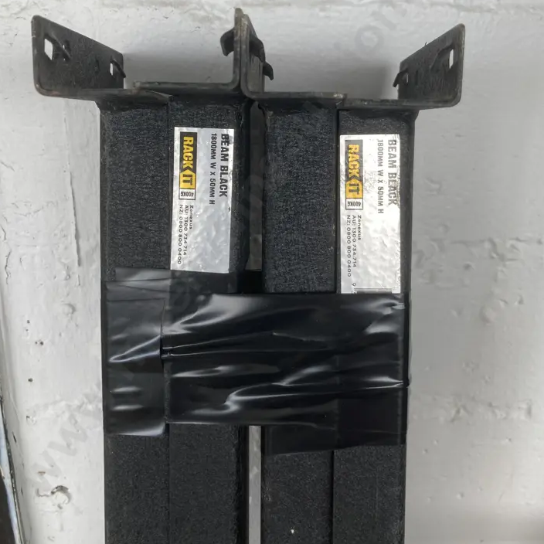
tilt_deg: -15.4
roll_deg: -0.7
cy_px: 175
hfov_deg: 46.0
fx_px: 640
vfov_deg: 45.2
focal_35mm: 36
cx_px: 267
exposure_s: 1/217
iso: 20
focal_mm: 3.99
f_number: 1.8
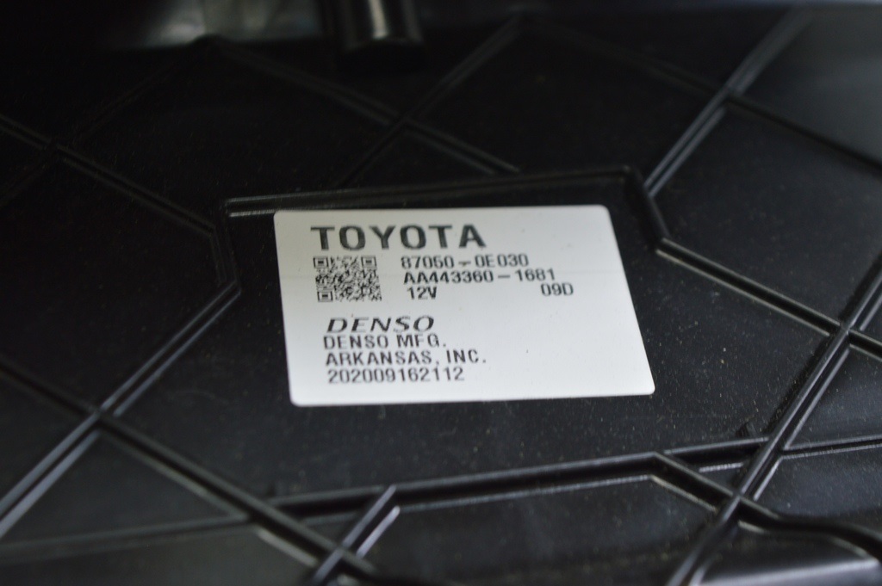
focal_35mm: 78
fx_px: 1909
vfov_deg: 17.5
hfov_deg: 26.0
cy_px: 293
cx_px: 441
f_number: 5.6
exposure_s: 1/20
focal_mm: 52
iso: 400
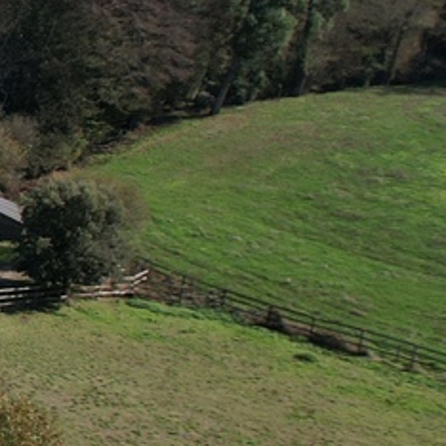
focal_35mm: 128
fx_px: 1866
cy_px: 102
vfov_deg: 13.6
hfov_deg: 9.7
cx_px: -970
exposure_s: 1/1600
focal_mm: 8.38
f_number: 2.8
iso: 120
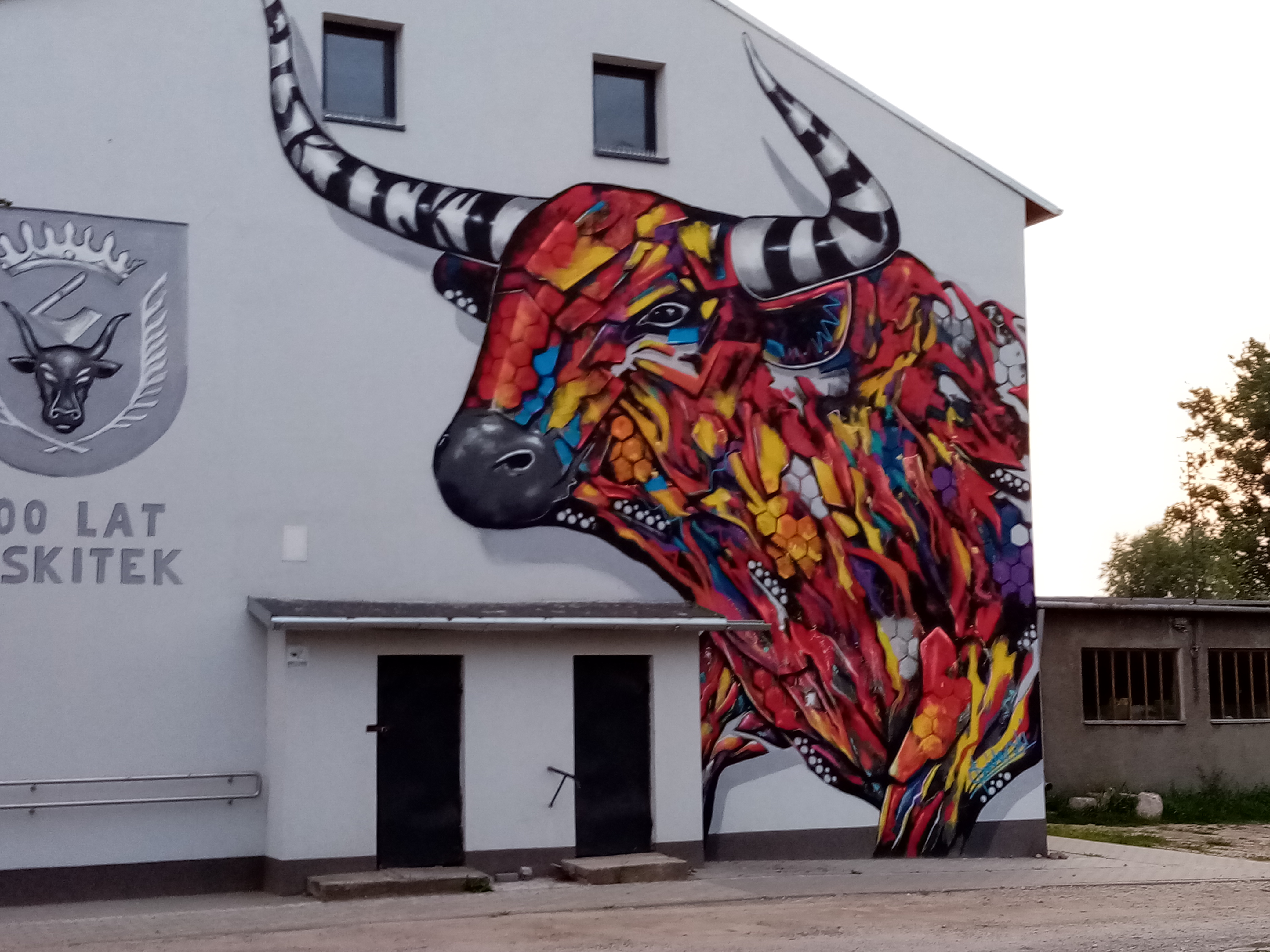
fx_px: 954
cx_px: 635
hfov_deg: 67.3
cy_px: 476
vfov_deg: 53.1
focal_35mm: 26
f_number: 1.8
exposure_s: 1/33.3
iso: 101
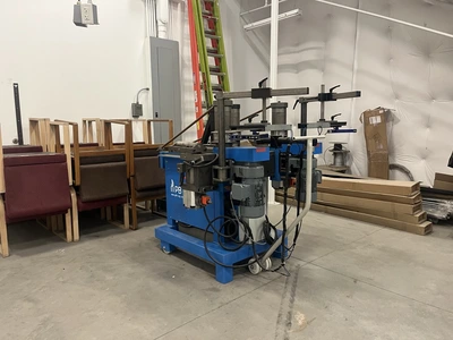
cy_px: 170
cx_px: 226
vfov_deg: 53.1
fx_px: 340
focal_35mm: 26
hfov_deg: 67.3
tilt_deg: -8.8
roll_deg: +0.1
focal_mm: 5.1
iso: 320
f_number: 1.6
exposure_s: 1/60
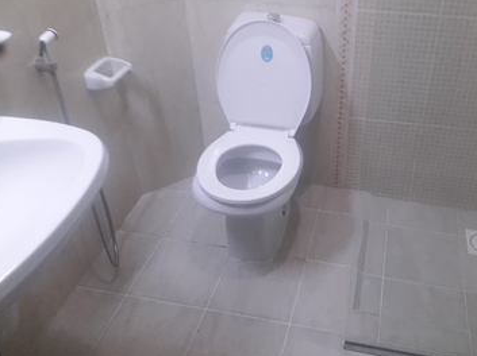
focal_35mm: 35
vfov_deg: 40.6
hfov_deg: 52.1
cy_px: 160
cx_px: 301
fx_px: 482
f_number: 1.9
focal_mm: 3.6
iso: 200
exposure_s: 1/33
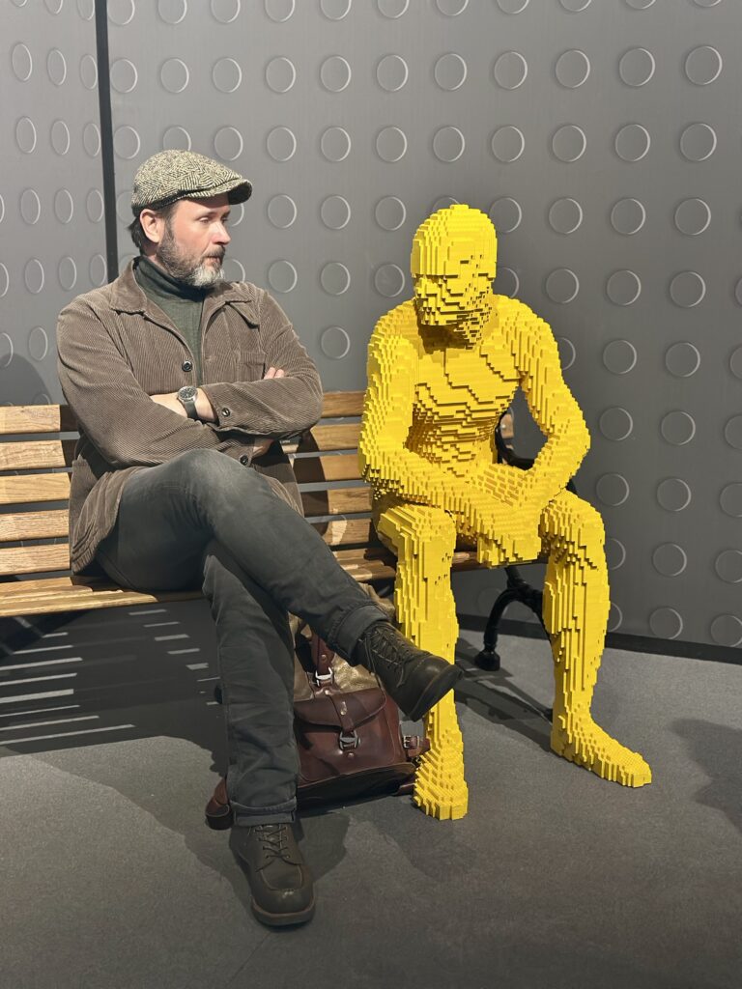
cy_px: 494
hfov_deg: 30.3
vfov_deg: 39.7
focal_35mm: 48
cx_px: 371
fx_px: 1372
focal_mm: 6.86
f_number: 1.78
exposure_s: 1/33
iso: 320
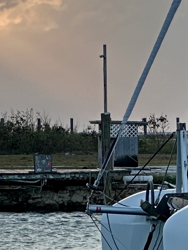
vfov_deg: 6.1
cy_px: -11
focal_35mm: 324
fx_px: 2347
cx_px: 30
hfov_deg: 4.6
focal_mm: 9
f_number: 2.8
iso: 32
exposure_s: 1/99
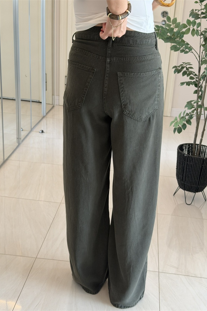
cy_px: 156
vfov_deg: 39.6
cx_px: 112
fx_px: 431
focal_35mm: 50
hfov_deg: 27.0
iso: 200
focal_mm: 6.76
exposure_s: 1/60
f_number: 1.78
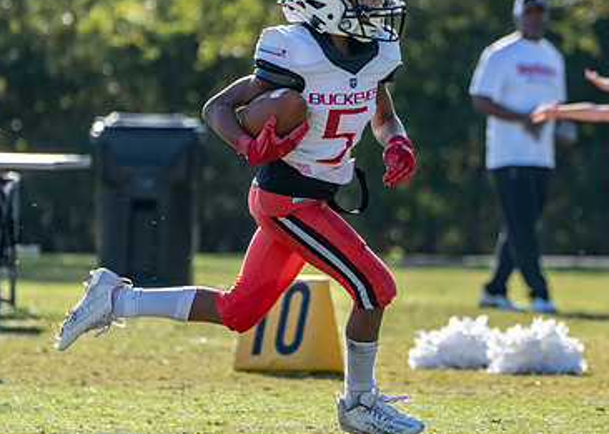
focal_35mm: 410
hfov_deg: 4.9
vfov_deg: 3.5
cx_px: 414
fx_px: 7087
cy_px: 197
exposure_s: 1/1600
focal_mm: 218
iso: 500
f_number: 5.6
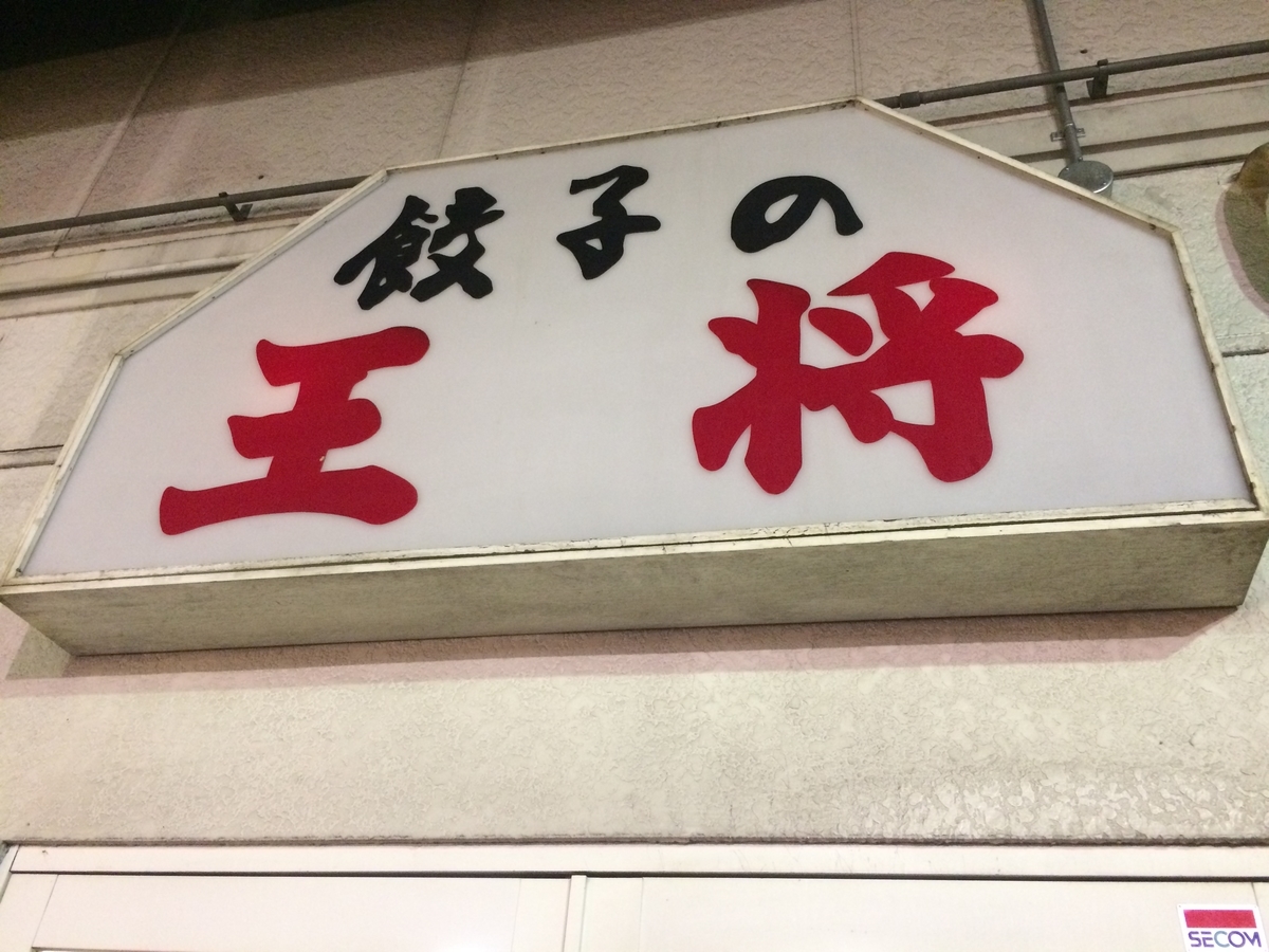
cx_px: 634
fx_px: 1063
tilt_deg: +35.1
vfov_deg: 48.2
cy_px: 476
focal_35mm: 29
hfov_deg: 61.7
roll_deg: -4.0
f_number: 2.2
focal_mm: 4.15
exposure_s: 1/20
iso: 250
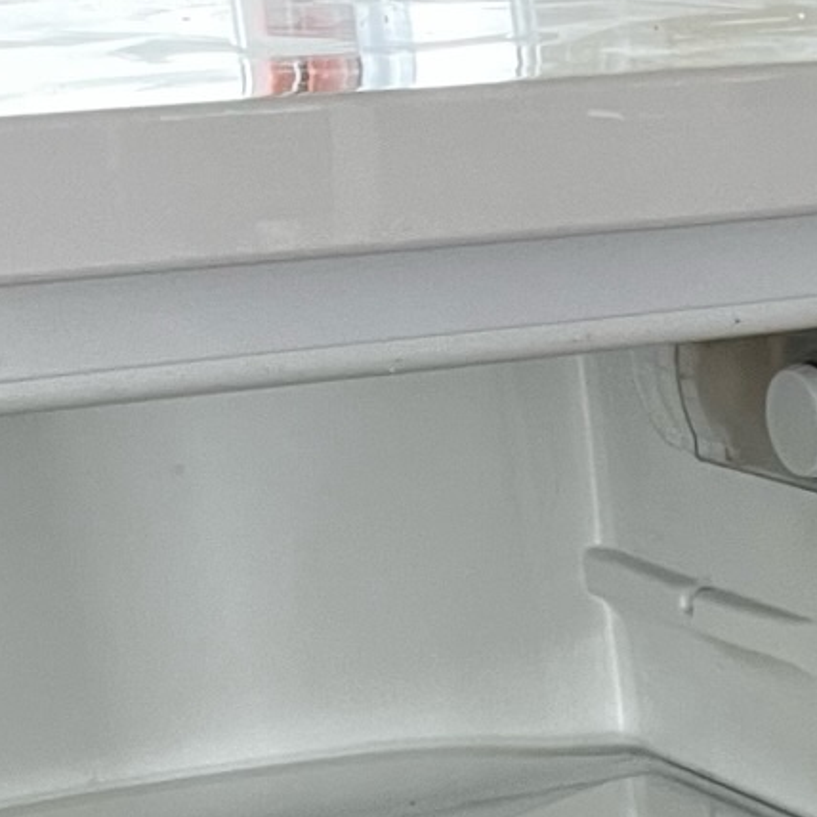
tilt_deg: -35.4
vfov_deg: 12.8
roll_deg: +0.5
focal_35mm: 110
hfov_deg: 14.6
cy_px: 1864
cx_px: 1260
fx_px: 2937
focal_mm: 5.1
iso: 200
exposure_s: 1/60
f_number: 1.6
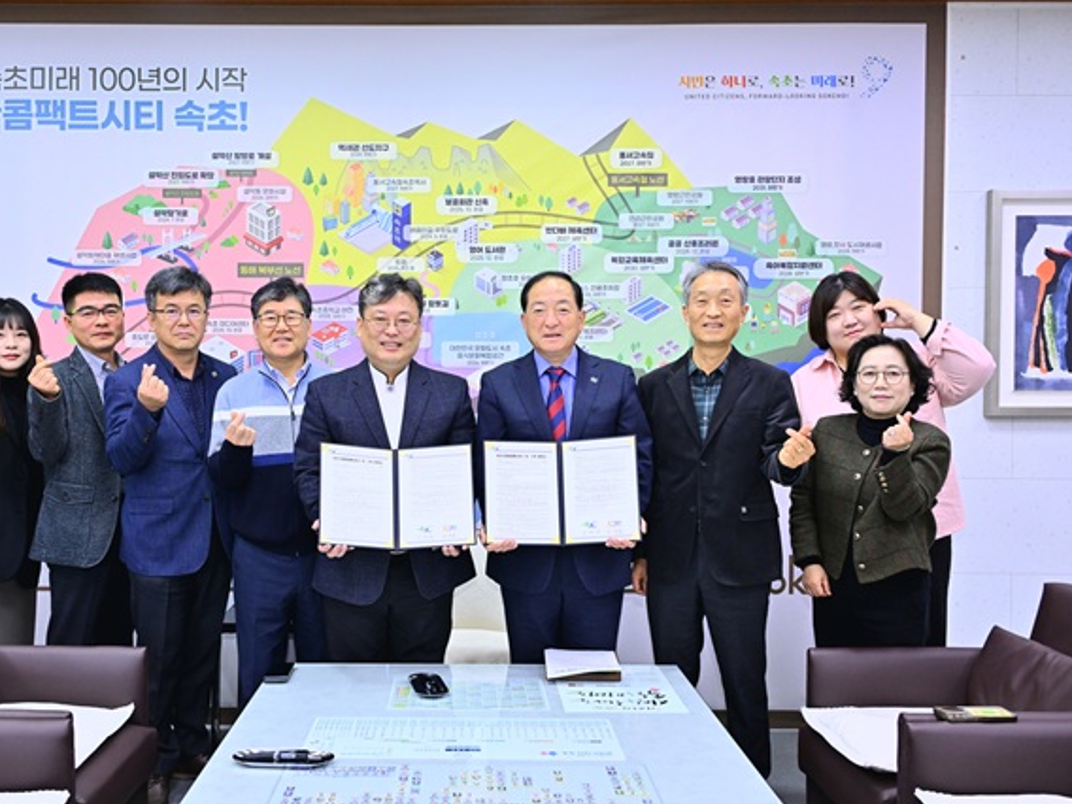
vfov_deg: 42.9
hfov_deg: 55.2
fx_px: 1022
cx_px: 461
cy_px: 401
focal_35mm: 33
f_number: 4
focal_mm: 30
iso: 1000
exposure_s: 1/200
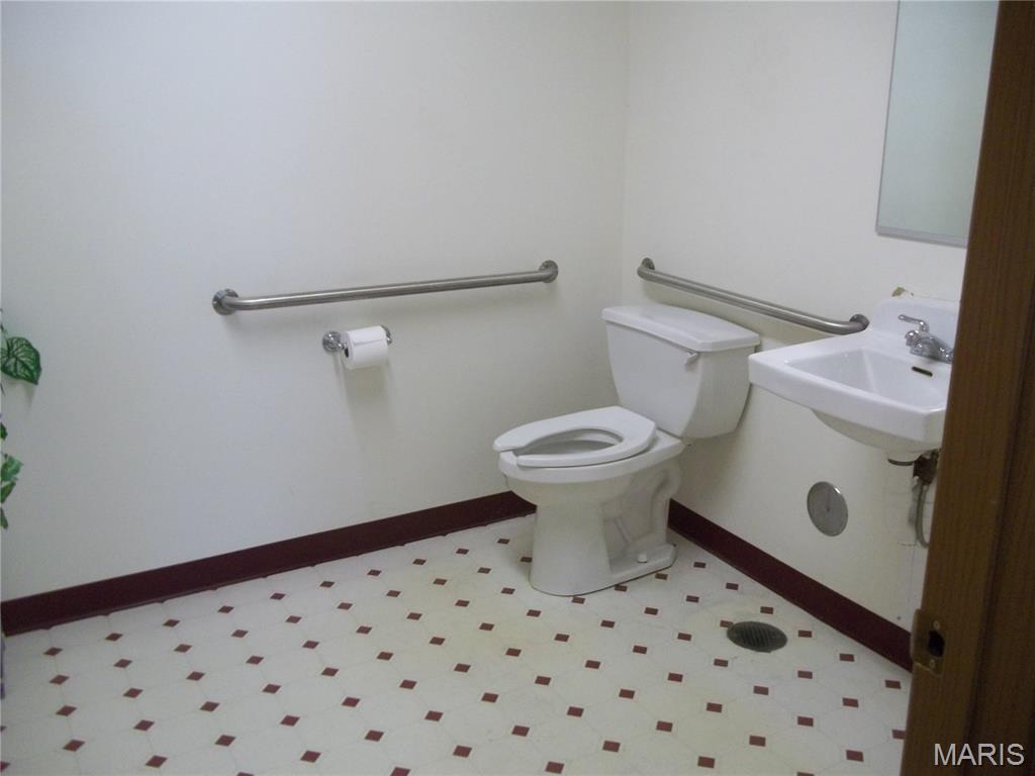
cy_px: 388
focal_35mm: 32
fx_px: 957
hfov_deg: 56.8
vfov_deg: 44.2
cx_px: 518
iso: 160
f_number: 2.9
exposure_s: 1/25
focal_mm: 5.7
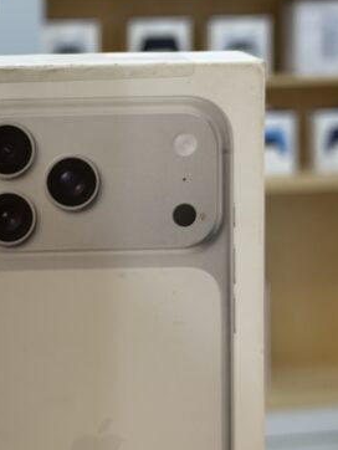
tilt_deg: -4.1
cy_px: 103
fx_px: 1378
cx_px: -11
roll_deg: +0.4
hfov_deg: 13.8
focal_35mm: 106
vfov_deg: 18.4
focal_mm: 6.76
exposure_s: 1/50
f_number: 1.78
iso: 50
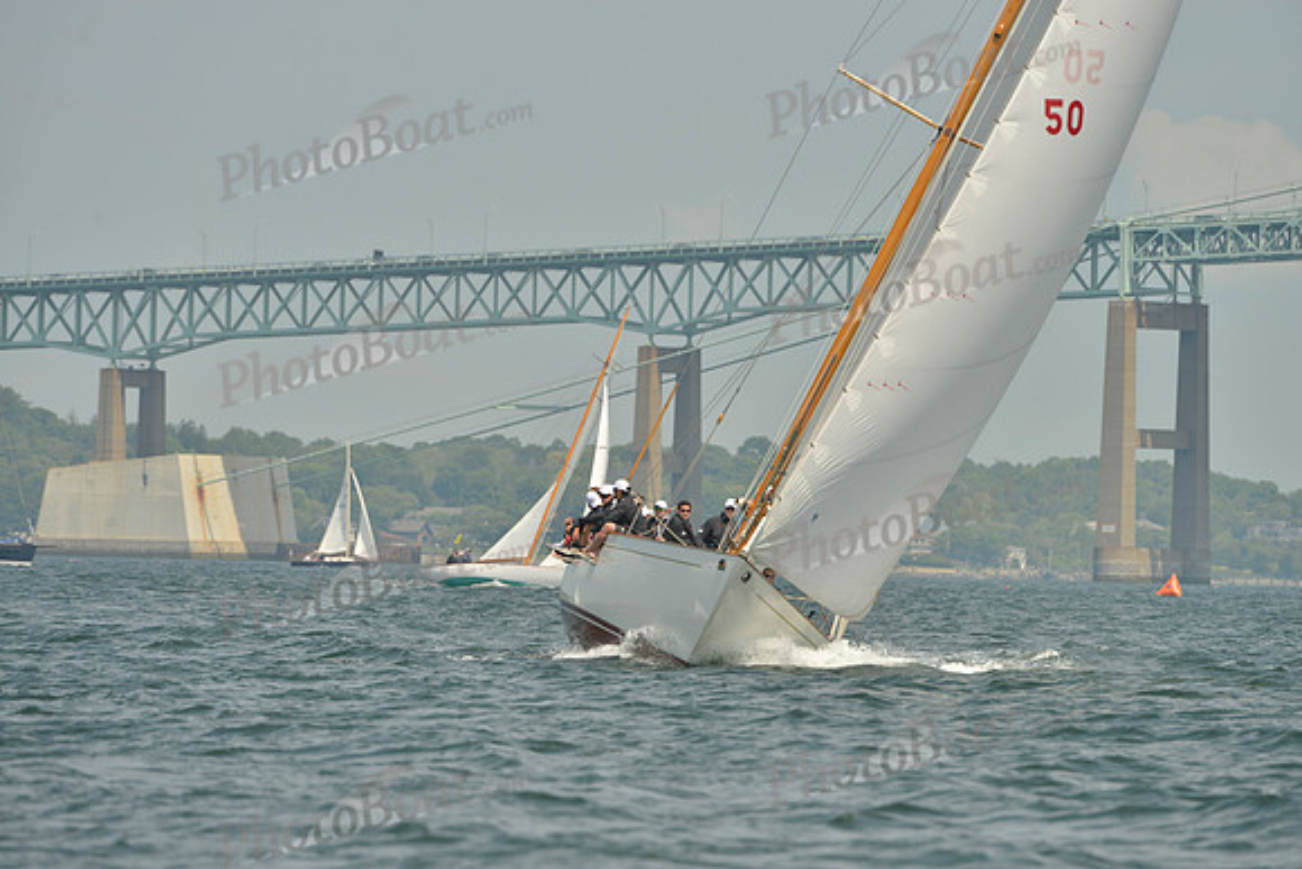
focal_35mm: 400
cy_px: 434
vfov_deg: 3.4
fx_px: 14469
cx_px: 651
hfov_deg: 5.2
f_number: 9
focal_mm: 400
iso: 280
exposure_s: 1/1000
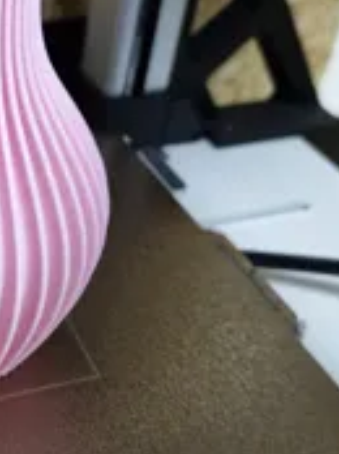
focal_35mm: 53
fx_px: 694
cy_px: 204
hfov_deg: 25.8
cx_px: -13
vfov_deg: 36.2
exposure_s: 1/100
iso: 800
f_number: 1.8
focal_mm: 5.54
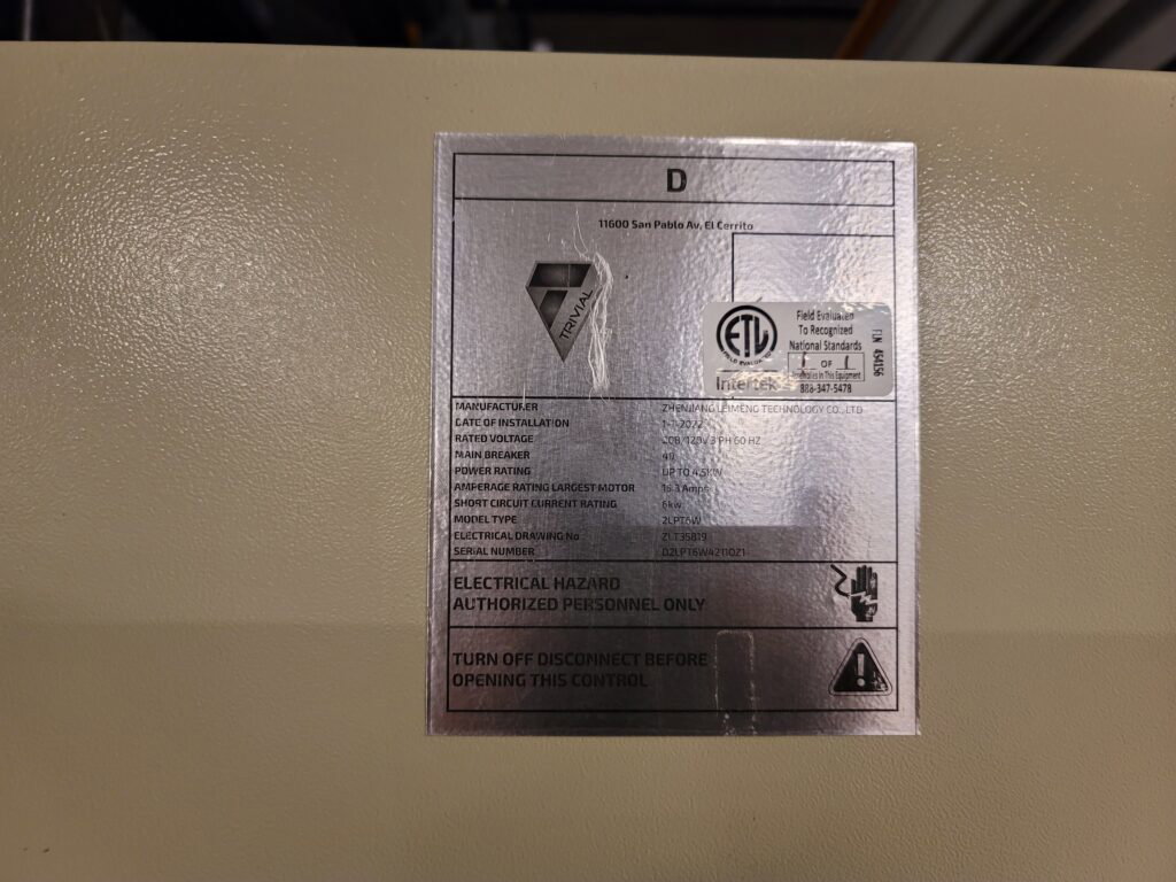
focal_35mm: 25
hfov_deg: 69.4
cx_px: 588
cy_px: 441
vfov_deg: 54.9
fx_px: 849
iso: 400
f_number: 1.8
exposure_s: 1/40
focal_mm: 7
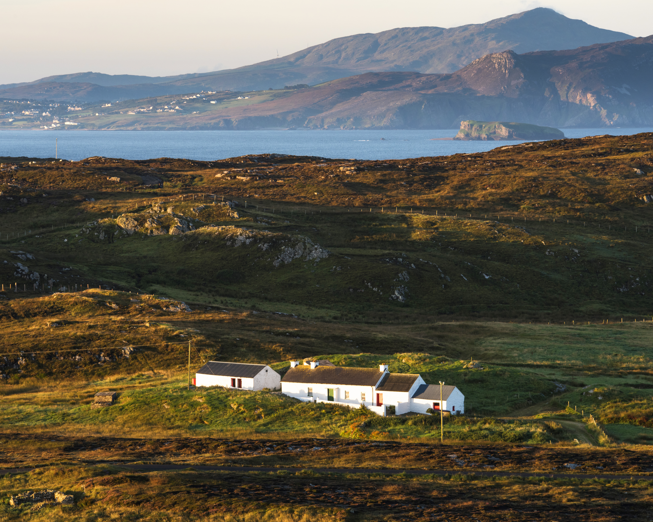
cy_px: 260
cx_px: 278
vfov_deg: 7.4
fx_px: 4039
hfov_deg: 9.2
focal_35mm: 209
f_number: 13
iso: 200
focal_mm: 185
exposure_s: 1/50
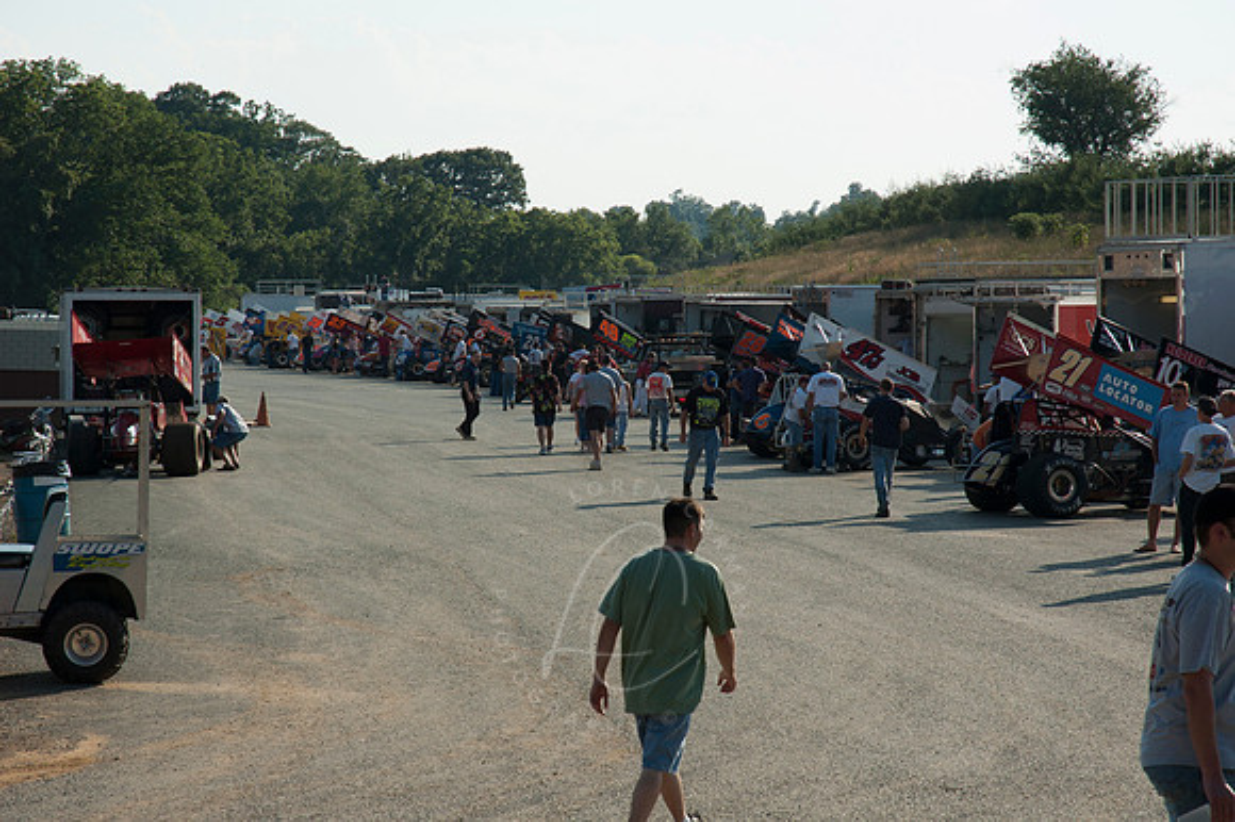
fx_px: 3600
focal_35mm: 105
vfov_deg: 13.0
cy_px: 411
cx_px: 618
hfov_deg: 19.5
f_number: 8
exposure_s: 1/500
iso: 200
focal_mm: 70
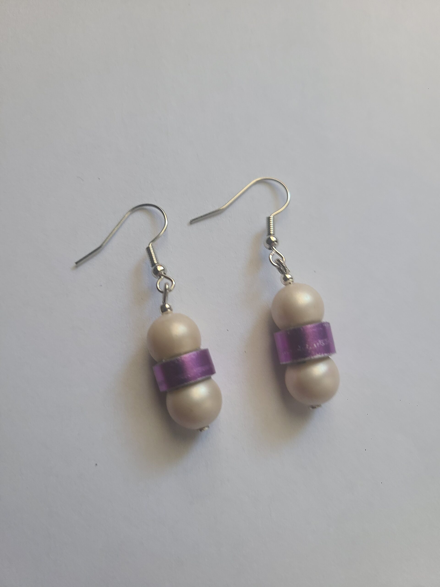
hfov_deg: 53.1
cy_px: 294
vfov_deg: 67.3
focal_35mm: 26
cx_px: 220
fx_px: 441
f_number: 1.8
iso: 125
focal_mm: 5.4
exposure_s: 1/60
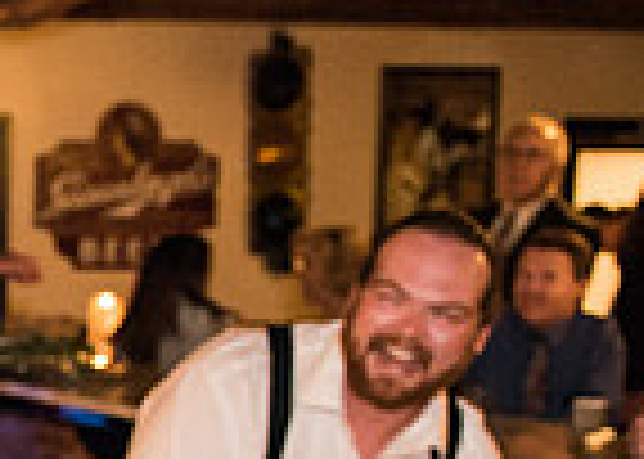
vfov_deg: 13.4
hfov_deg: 16.6
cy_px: 545
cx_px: -457
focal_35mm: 104
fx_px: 1901
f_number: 2.8
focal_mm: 24
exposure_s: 1/100
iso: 4000
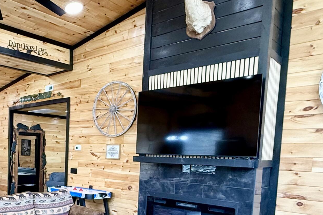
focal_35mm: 35
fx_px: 314
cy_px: 177
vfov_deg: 36.4
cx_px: 62
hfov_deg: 50.9
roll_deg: -1.8
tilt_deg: -5.0
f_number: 2.2
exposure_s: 1/120
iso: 250
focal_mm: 2.22
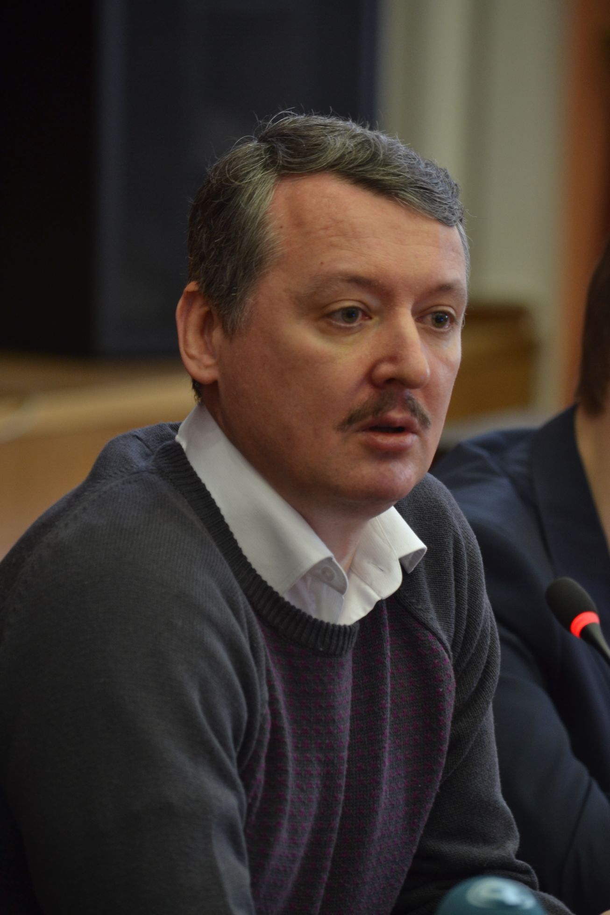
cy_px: 458
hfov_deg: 4.2
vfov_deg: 6.2
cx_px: 305
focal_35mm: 330
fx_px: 8390
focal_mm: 220
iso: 400
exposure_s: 1/13
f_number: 5.6
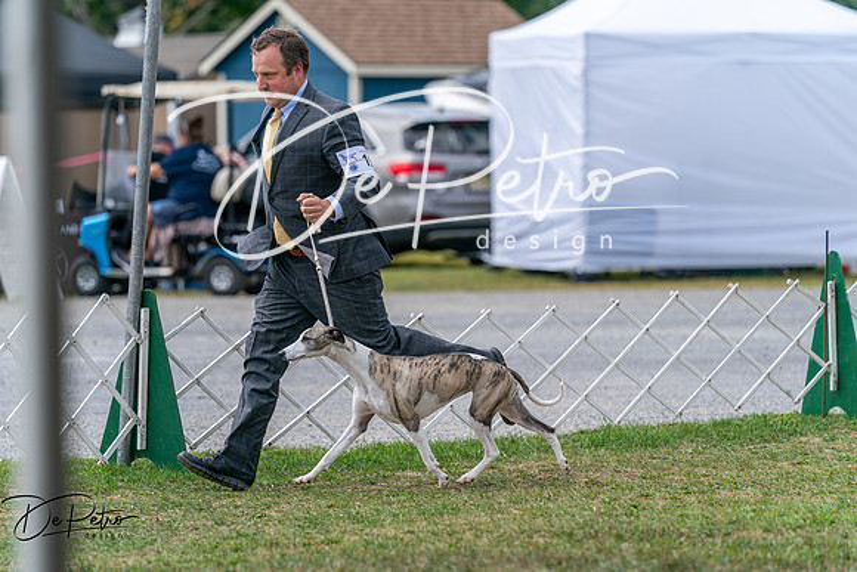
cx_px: 428
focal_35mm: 200
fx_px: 4762
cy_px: 286
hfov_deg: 10.3
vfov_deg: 6.9
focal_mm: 200
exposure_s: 1/1600
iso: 200
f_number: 4
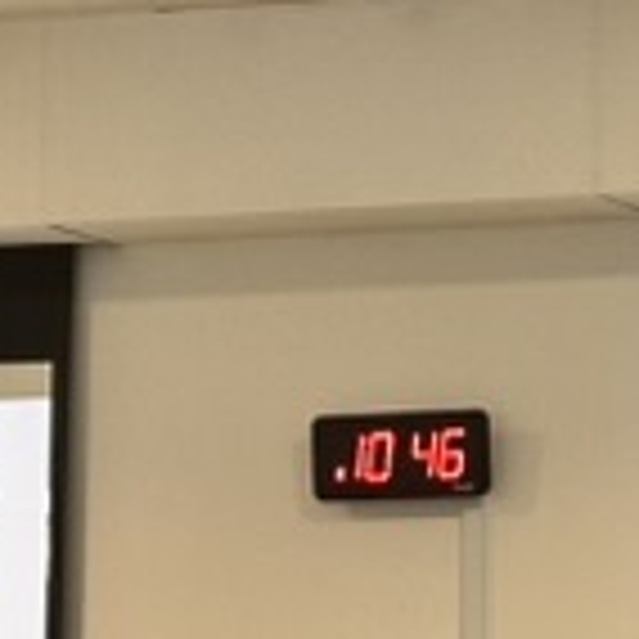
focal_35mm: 307
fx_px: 6412
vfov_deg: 5.6
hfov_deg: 5.7
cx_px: 436
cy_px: 1107
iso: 80
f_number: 1.78
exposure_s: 1/50
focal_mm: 6.86
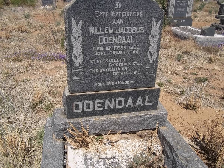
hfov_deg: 56.8
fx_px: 207
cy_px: 84
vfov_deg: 44.2
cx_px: 112
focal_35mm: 32
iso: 80
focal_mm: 5.7
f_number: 5.5
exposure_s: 1/640
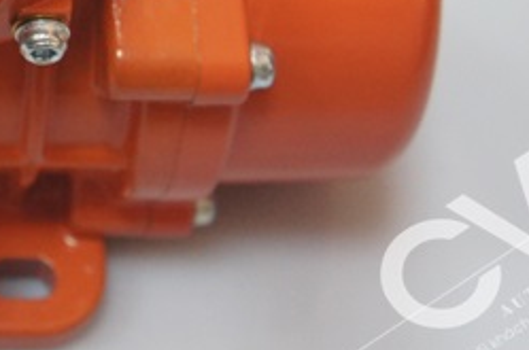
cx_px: -155
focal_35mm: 122
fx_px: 1795
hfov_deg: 15.9
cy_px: -65
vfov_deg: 11.0
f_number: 4
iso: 1600
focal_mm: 29
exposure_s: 1/60
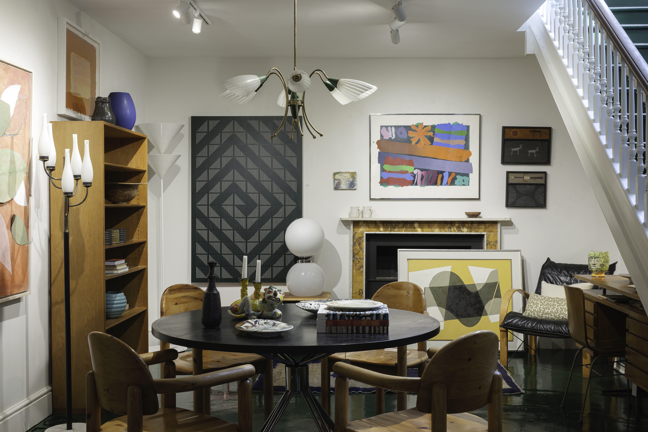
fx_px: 702
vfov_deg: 34.2
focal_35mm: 39
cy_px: 216
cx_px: 324
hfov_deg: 49.6
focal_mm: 39
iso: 250
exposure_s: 1/2.5
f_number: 14
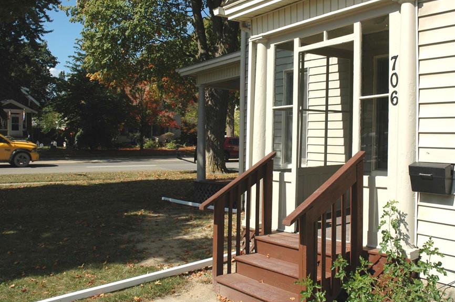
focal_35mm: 39
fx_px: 492
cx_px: 261
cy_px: 136
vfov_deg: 34.1
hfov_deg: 49.4
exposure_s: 1/400
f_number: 10
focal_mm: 22
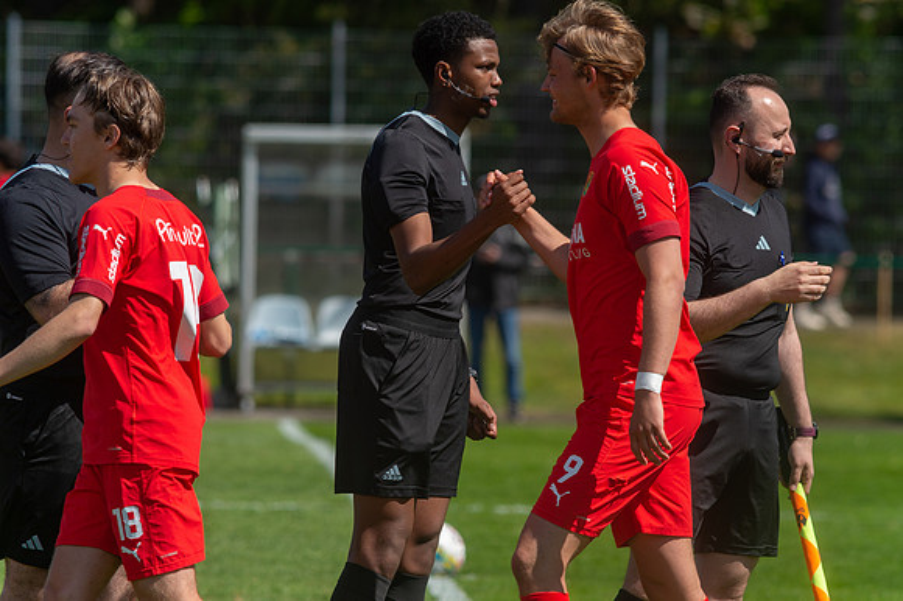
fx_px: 10529
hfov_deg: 4.9
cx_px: 452
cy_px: 300
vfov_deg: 3.3
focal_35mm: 420
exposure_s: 1/1000
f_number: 5
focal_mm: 420
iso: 180
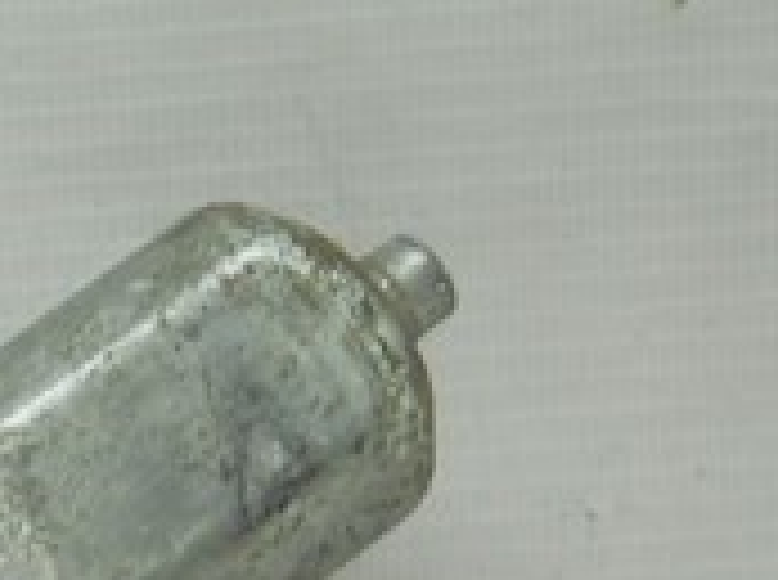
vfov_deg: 9.5
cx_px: -301
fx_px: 3409
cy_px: 850
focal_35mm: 152
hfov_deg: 12.5
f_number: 3.1
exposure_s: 1/30
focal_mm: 6.72
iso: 80
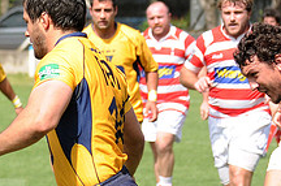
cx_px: -82
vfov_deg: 3.3
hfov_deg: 5.0
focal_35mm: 411
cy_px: 218
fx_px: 3201
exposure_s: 1/800
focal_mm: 102
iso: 250
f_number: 4.5
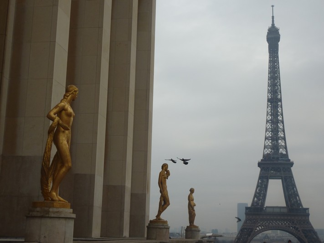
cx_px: 162
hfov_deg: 34.9
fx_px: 515
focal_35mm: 55
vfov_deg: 26.6
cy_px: 122
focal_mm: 9.1
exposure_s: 1/400
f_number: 3.9
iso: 80
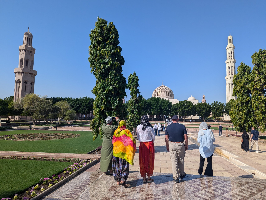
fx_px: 185
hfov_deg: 71.5
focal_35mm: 24
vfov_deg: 56.9
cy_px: 100
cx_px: 133
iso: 50
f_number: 1.85
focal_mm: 6.81
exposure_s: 1/3333
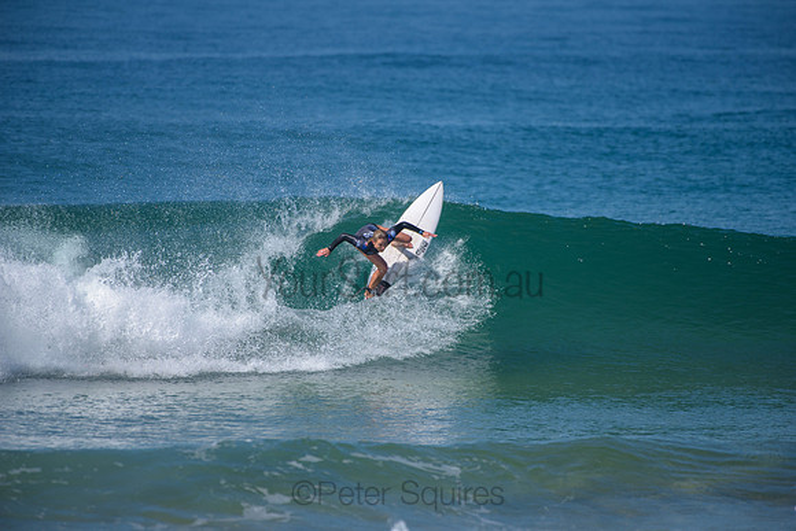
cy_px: 266
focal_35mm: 500
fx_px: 11058
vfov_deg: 2.8
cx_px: 398
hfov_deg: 4.1
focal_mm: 500
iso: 180
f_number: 5.6
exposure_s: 1/2000
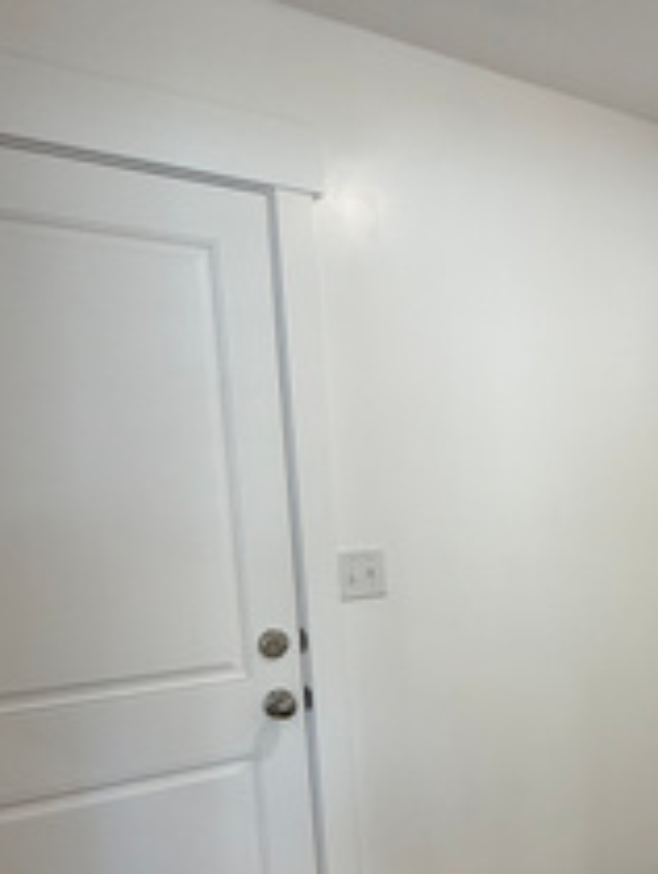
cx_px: 562
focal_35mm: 32
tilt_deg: -5.8
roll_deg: +2.4
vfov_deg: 55.2
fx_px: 809
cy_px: 603
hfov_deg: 41.5
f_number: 2.2
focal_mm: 2.22
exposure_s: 1/120
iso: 100
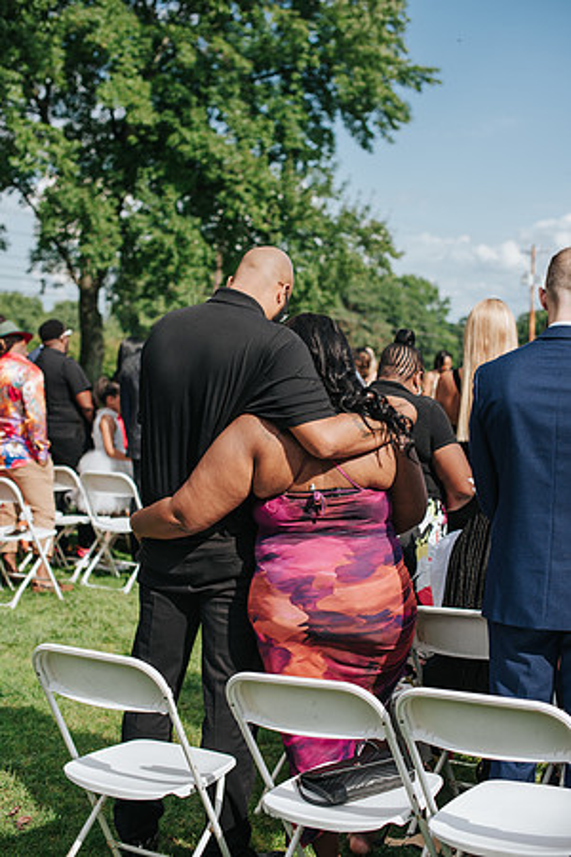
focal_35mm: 50
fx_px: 1189
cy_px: 428
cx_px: 286
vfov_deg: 39.6
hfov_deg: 27.0
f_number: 3.5
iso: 220
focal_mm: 50
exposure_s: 1/1600
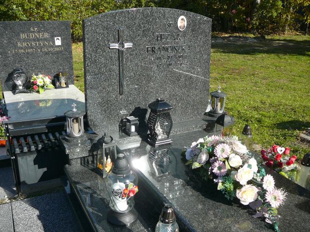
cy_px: 116
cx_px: 155
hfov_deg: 52.6
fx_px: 313
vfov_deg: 40.7
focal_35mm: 35
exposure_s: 1/800
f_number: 2.8
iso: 80
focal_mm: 5.2
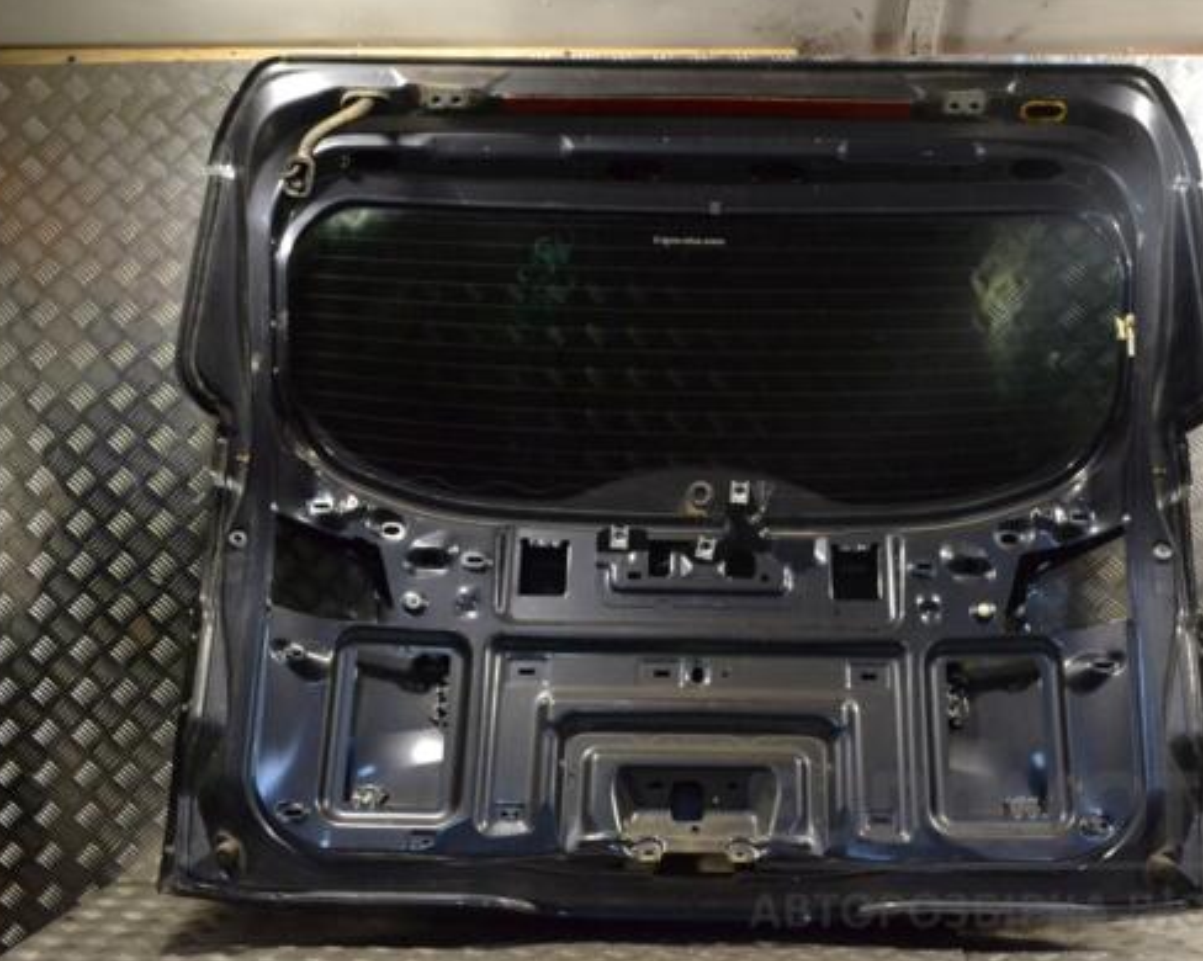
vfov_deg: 33.4
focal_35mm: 45
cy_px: 480
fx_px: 1602
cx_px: 703
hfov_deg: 41.0
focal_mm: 26
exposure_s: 1/250
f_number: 8
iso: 3200
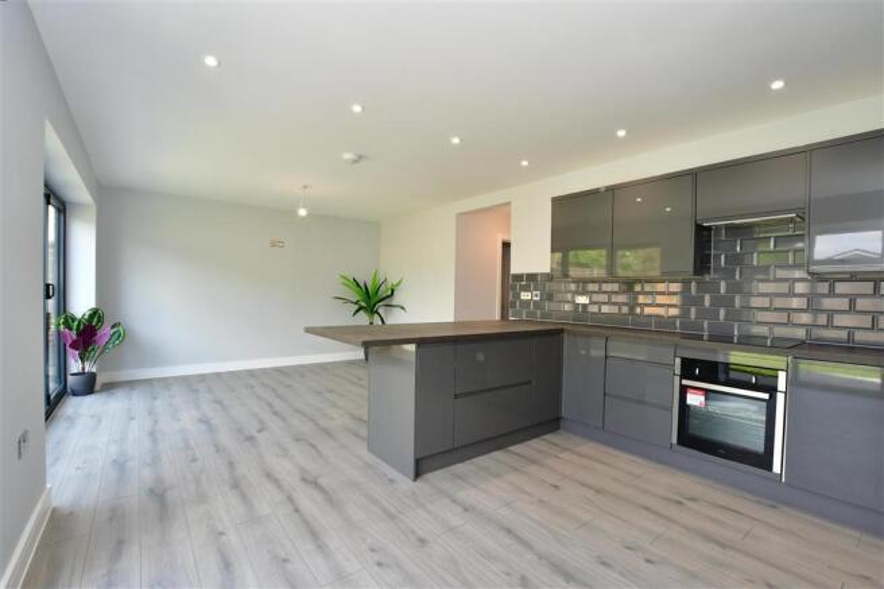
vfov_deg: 77.3
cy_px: 294
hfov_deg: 100.4
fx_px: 368
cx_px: 442
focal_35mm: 15
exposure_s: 1/60
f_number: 7.1
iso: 400
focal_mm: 10
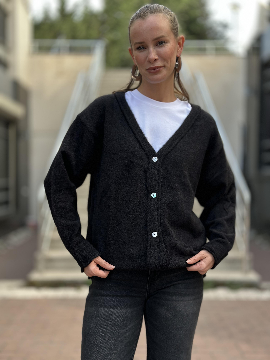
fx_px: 499
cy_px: 180
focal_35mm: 48
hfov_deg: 30.3
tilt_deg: -1.3
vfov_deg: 39.7
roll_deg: -1.1
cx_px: 135
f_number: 1.78
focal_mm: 6.86
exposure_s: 1/571
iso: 80
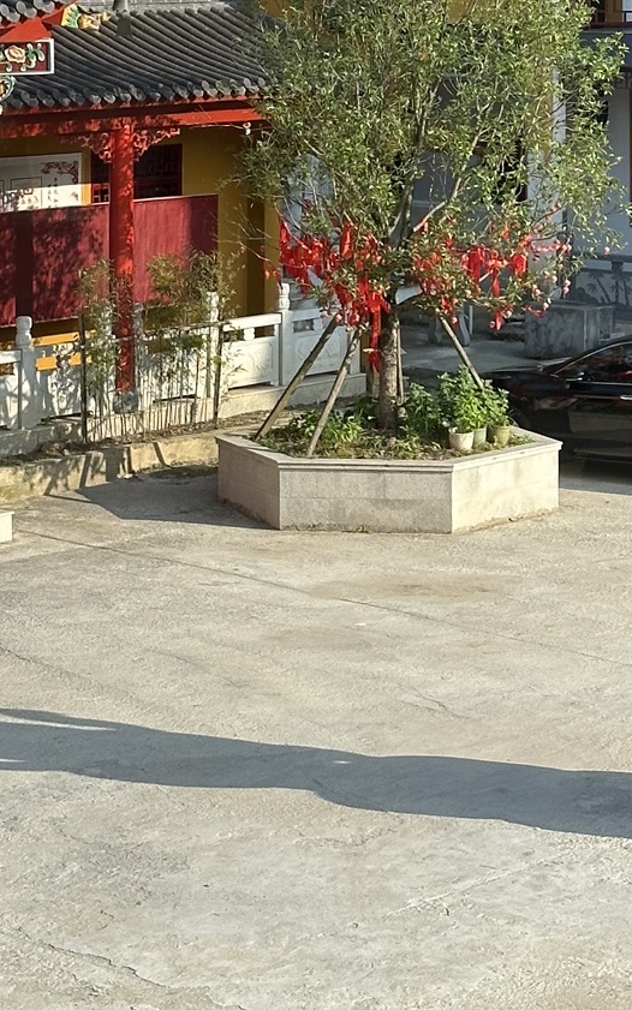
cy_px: -139
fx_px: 3333
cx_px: 386
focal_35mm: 121
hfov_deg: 10.8
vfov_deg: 16.6
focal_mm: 6.86
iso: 64
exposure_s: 1/1050
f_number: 1.78
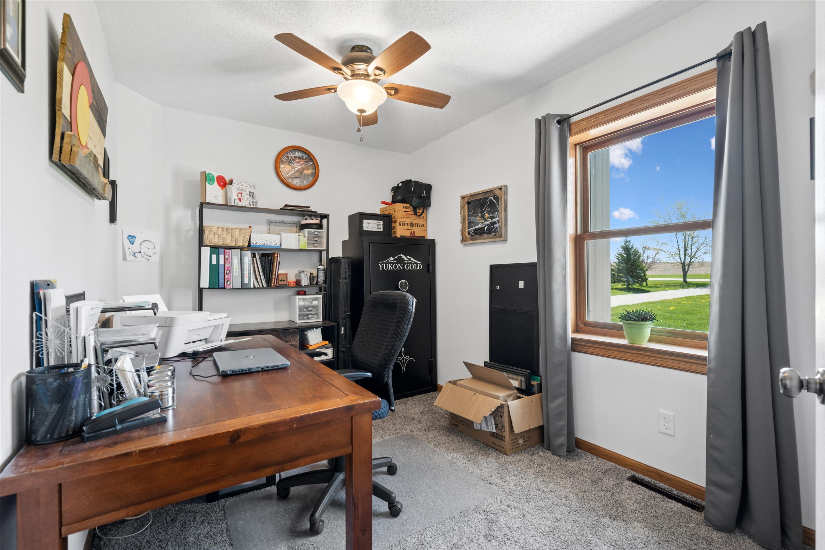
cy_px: 275
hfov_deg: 96.7
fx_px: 367
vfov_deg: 73.7
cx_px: 412
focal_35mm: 16
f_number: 10
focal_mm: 16
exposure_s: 1/20
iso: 800
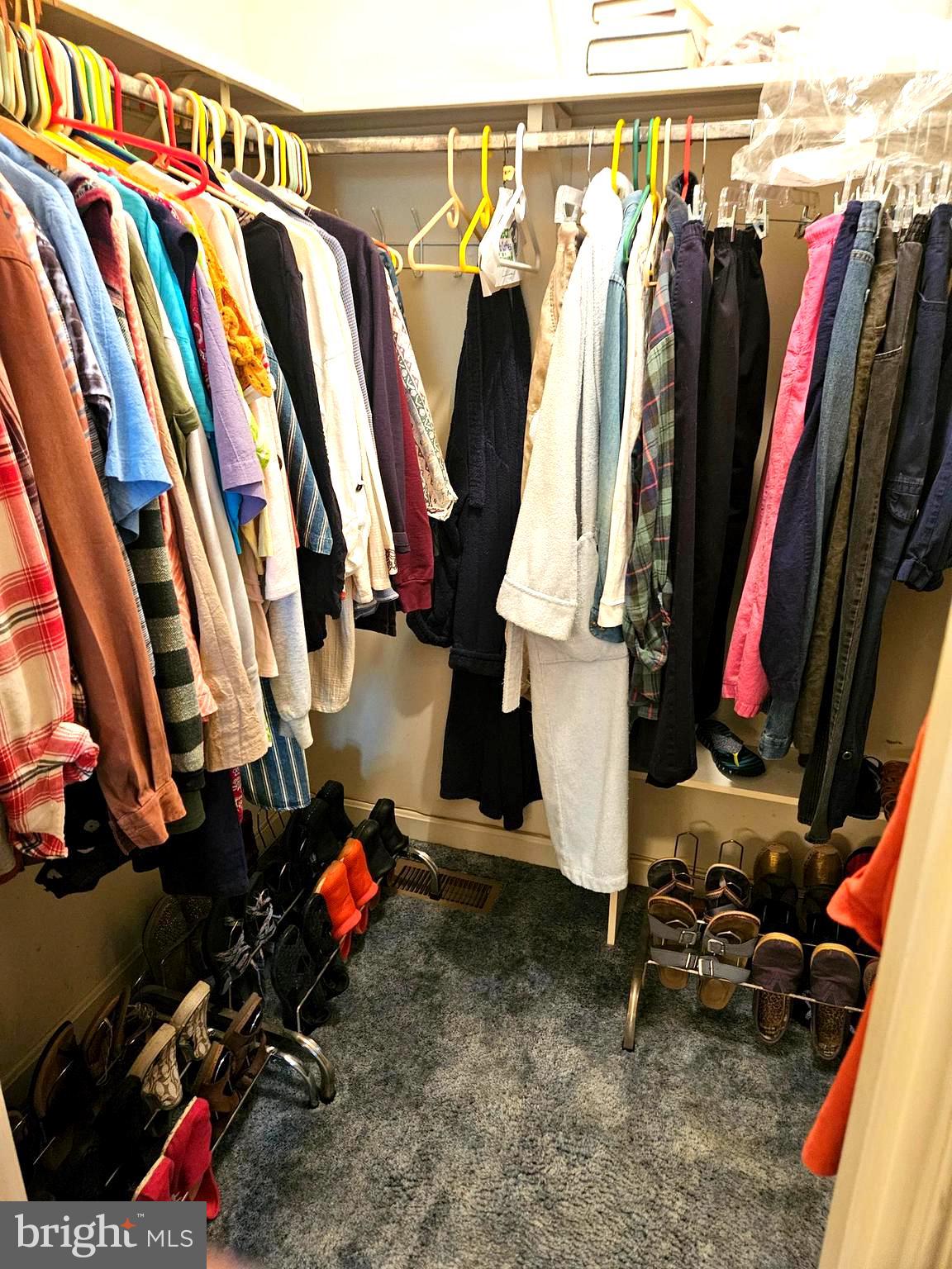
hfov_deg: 58.9
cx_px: 476
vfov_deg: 73.9
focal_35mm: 23
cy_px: 634
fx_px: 843
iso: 640
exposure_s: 1/30
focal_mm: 5.4
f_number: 1.8
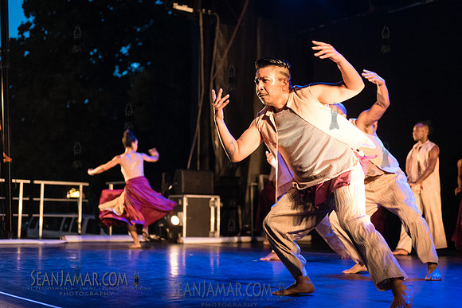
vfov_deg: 24.2
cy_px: 154
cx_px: 231
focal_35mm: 56
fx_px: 719
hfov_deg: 35.6
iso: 5000
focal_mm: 56
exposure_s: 1/250
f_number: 2.8
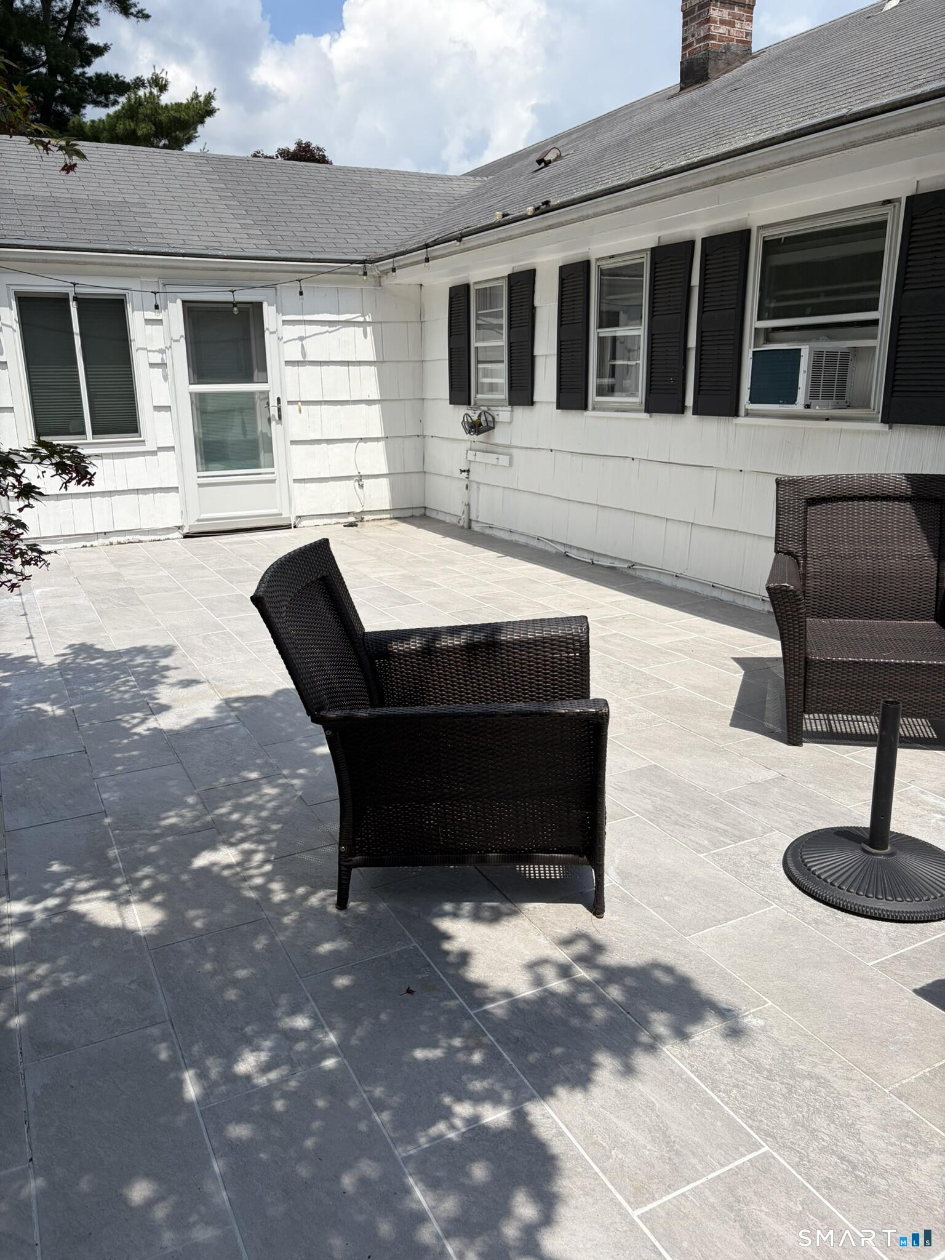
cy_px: 630
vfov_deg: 67.3
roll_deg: +1.2
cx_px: 472
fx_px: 946
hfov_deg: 53.1
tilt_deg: -14.7
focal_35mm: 26
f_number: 1.6
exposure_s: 1/4329
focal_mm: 5.96
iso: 50
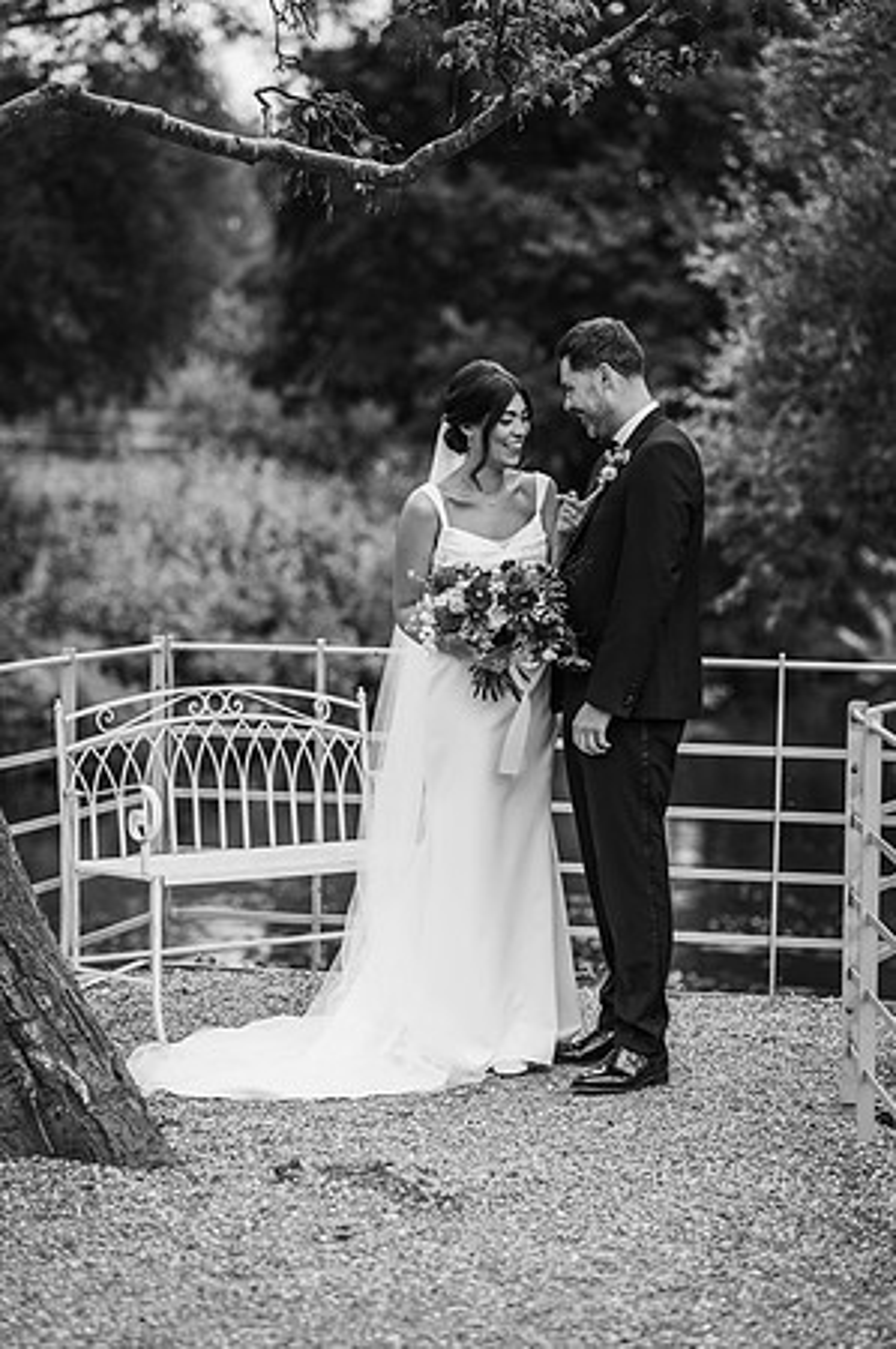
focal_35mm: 85
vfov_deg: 23.9
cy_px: 674
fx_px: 3180
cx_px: 448
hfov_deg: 16.0
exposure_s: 1/640
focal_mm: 85
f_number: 2.2
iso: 100
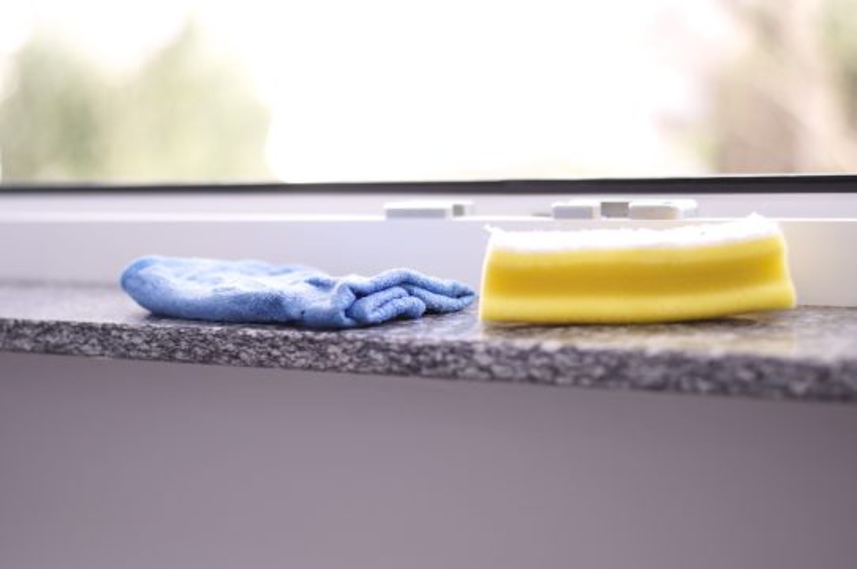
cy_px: 284
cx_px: 428
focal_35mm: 75
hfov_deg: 27.0
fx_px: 1783
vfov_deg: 18.1
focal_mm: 50
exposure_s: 1/200
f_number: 1.8
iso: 100
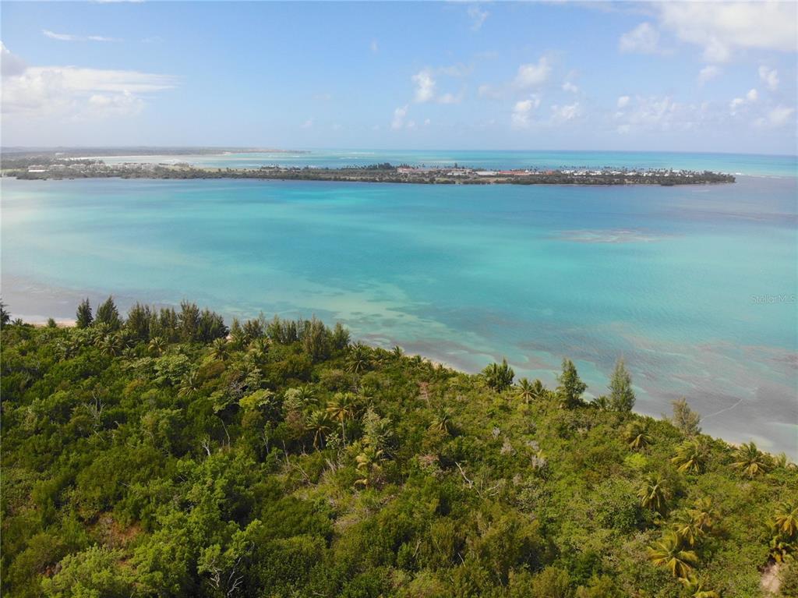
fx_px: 553
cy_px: 299
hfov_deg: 71.6
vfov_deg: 56.8
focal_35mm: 24
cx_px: 399
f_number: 2.8
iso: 100
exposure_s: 1/939
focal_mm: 4.5
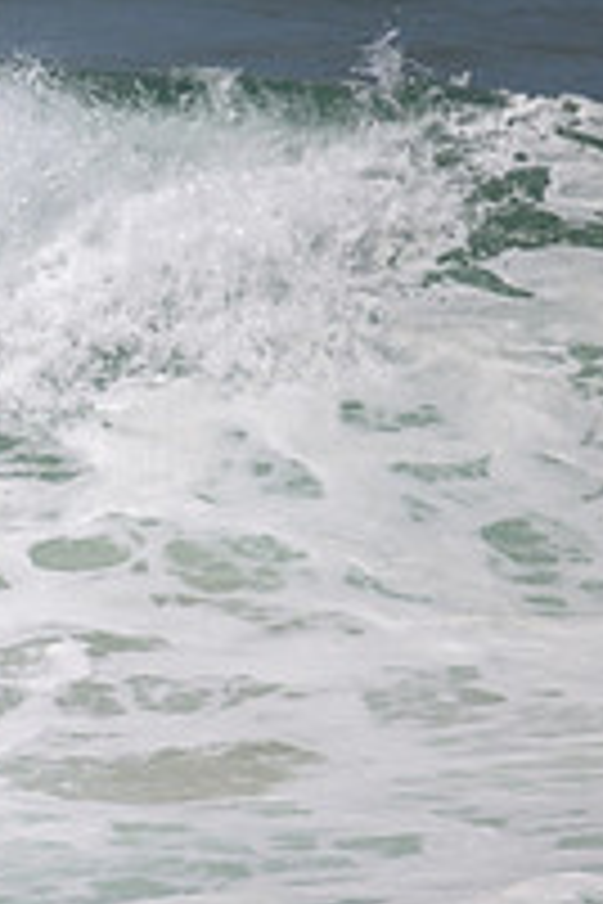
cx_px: -634
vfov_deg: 1.0
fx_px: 52281
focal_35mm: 2081
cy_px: 421
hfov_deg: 0.7
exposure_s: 1/2000
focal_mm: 720
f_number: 11
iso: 400
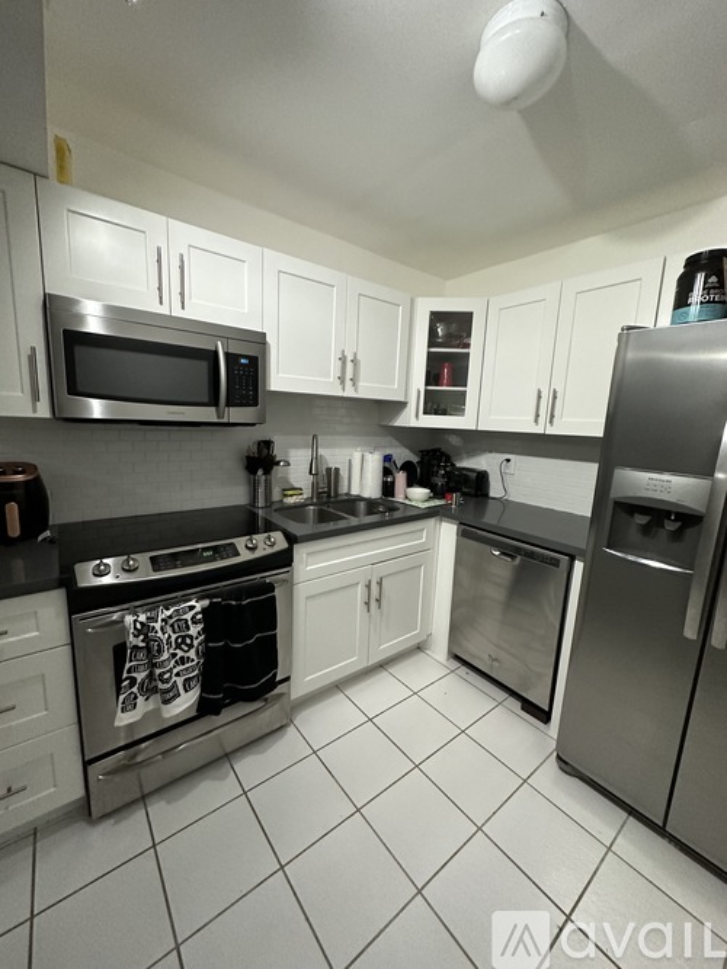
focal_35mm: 14
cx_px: 364
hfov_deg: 85.7
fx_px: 392
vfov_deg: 102.1
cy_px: 484
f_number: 2.2
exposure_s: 1/60
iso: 500
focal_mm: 2.22
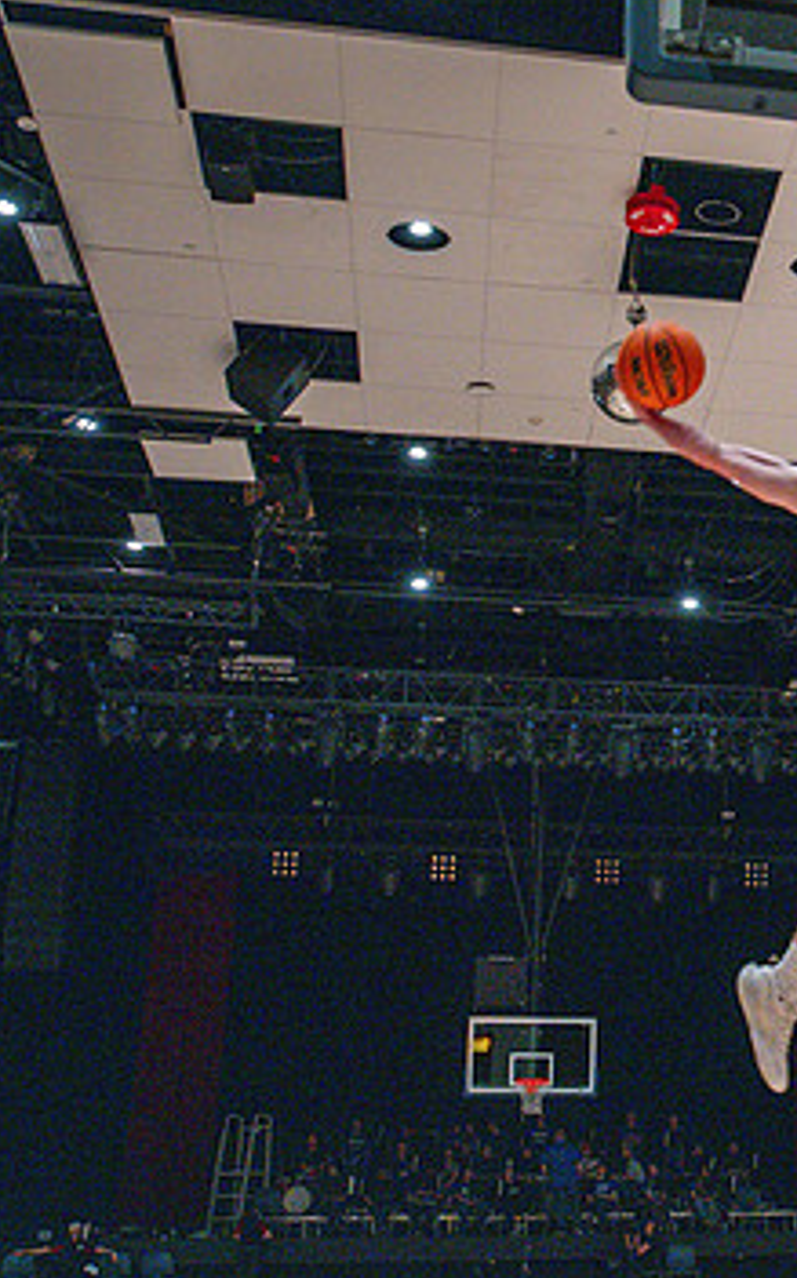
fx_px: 1809
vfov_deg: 38.8
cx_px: 917
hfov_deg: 23.1
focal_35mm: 52
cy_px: 543
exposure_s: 1/400
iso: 6400
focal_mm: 25
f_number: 3.2
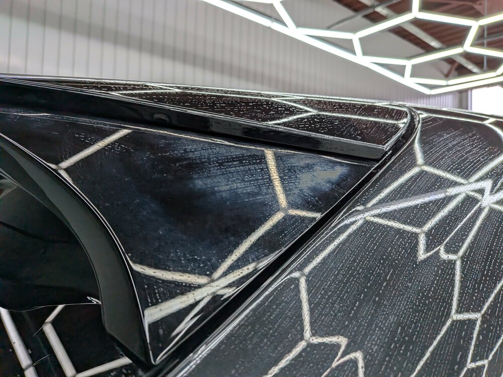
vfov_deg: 56.8
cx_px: 252
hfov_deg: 71.6
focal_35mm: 24
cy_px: 188
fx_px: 349
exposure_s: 1/240
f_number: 1.7
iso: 55
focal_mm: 4.53
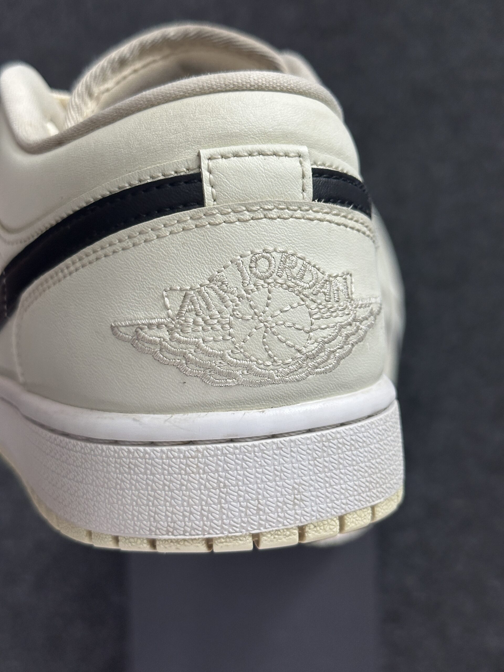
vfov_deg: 39.7
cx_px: 252
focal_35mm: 48
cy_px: 336
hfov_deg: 30.3
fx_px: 932
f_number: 1.78
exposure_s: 1/50
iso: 160
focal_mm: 6.86
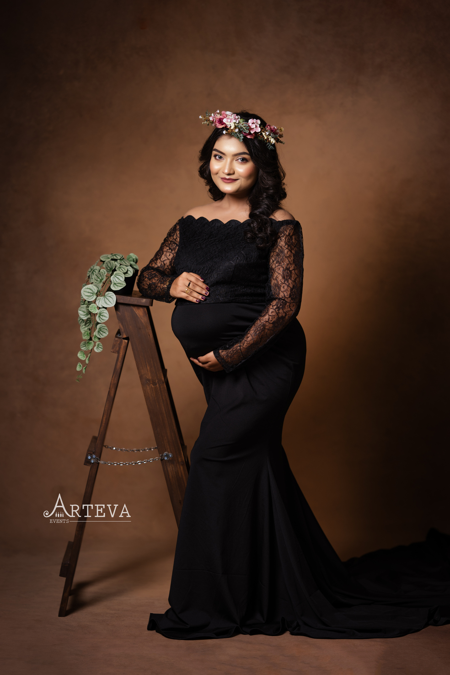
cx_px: 225
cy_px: 338
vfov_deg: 23.9
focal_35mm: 85
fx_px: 1594
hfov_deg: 16.1
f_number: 2.2
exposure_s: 1/250
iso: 50
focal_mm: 85
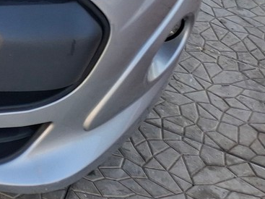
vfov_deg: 12.0
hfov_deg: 15.5
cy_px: -211
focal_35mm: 109
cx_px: -212
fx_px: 834
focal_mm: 4.69
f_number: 1.8
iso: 32
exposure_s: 1/847
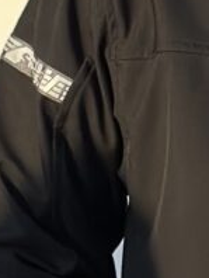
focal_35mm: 372
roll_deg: +0.3
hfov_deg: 4.0
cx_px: 411
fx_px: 2988
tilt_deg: -3.6
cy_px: -20
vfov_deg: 5.3
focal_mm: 6.86
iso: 80
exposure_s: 1/4016
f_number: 1.78
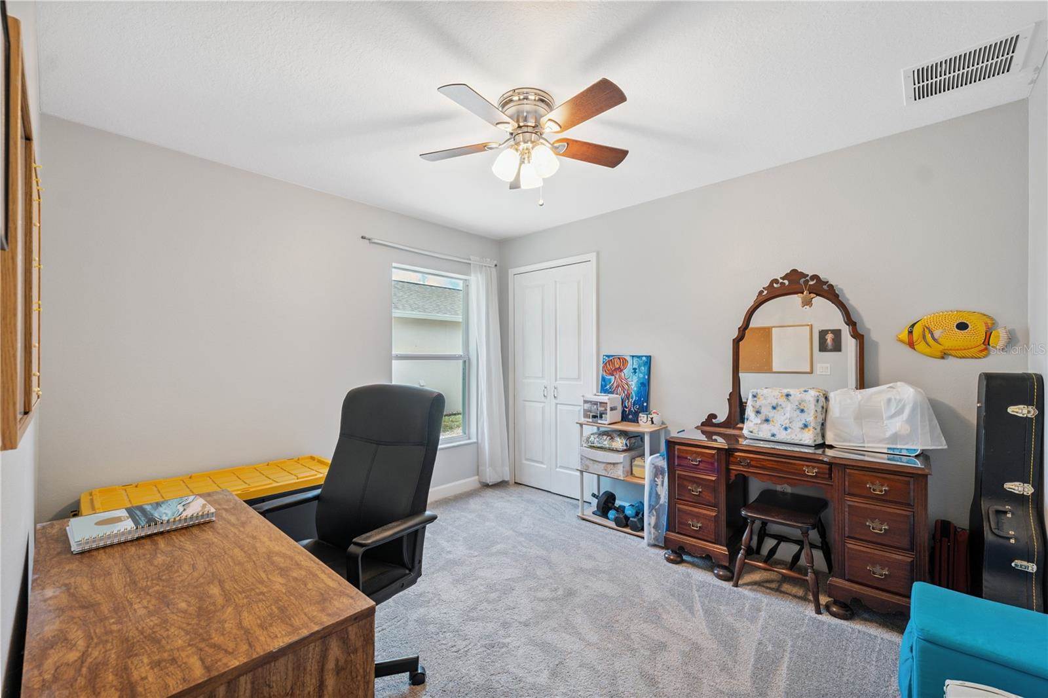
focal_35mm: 14
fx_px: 407
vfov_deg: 81.2
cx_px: 524
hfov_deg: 104.3
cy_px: 349
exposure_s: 1/6
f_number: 8
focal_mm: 14
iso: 400
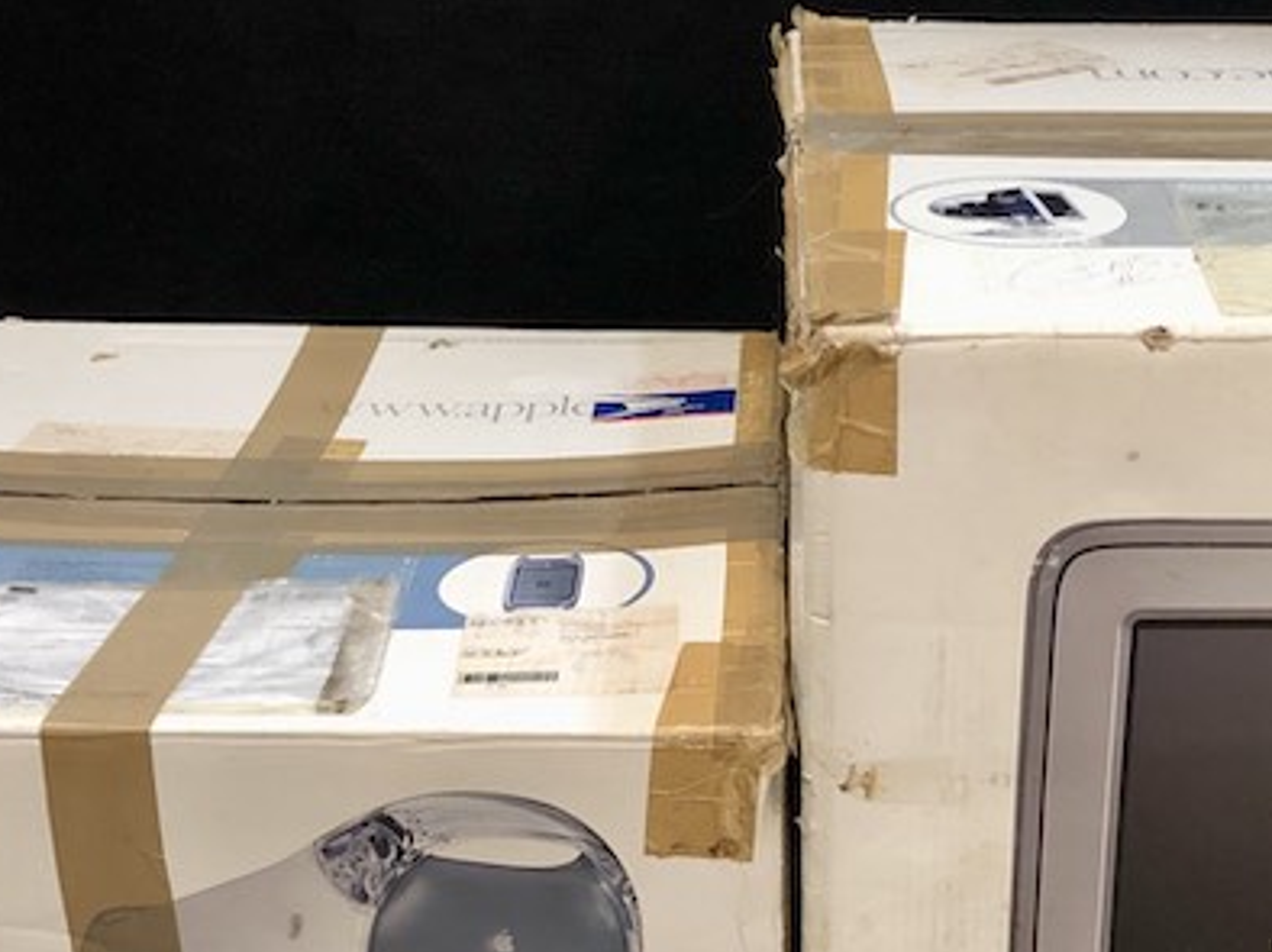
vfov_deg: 22.6
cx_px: 888
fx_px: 2350
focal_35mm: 64
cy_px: 750
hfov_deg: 30.0
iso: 64
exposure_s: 1/15
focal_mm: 3.99
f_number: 1.8
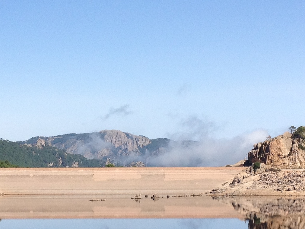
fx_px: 978
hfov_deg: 17.7
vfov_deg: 13.3
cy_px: 171
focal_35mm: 111
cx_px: 130
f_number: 2.4
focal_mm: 4.28
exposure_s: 1/2045
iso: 64
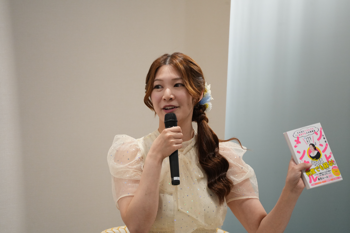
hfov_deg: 7.8
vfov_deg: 5.2
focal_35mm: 265
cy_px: 116
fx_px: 2576
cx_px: 175
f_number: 6.3
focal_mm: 265
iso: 3200
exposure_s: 1/250
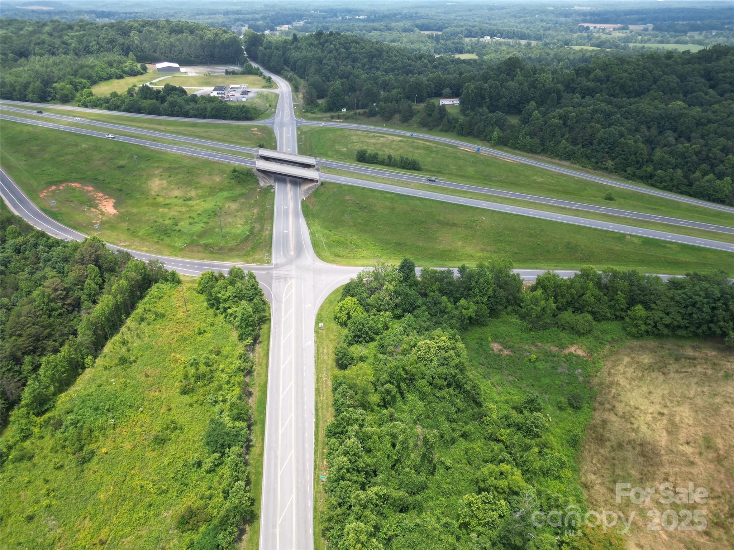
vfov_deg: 56.8
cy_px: 275
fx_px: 509
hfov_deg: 71.6
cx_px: 367
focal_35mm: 24
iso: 100
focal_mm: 6.72
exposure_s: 1/1500
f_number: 1.7
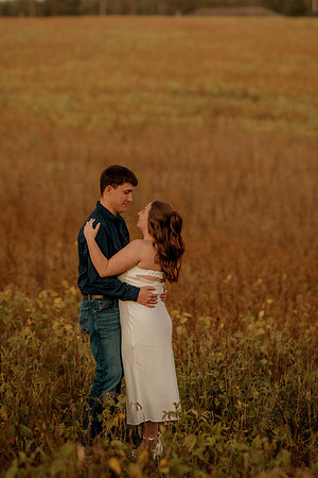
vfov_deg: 16.1
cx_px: 159
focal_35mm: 127
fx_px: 1683
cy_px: 239
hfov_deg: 10.8
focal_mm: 85
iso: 200
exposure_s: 1/125
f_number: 1.8
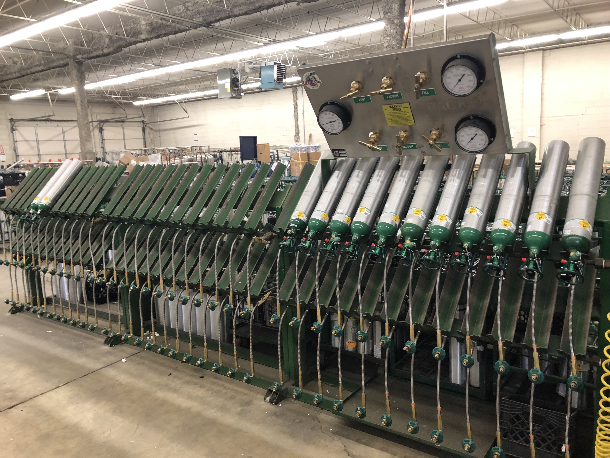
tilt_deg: -8.5
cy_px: 229
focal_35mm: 28
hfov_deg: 63.4
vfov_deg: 49.7
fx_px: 493
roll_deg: +1.1
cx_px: 305
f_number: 1.8
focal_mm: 3.99
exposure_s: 1/15
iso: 50
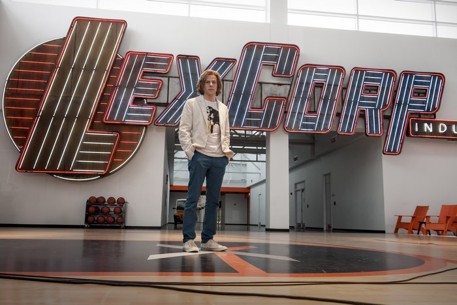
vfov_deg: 41.1
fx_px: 406
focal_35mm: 32
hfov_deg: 58.7
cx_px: 228
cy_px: 152
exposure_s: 1/125
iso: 800
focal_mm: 32
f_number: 5
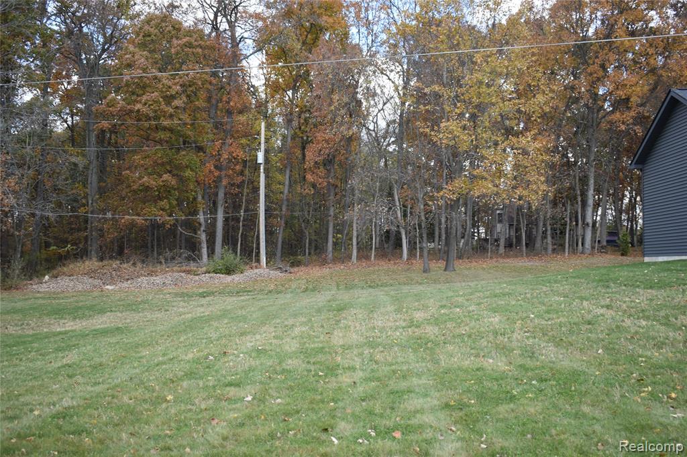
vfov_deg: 33.0
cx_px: 344
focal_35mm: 40
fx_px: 773
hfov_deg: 47.9
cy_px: 228
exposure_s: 1/250
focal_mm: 27
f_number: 5.6
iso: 220
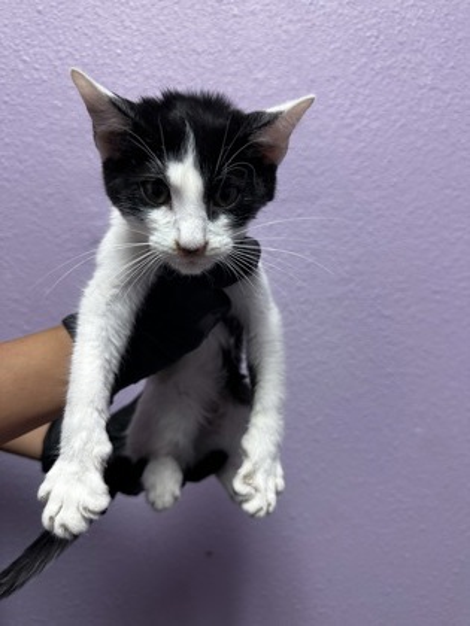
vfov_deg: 71.6
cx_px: 235
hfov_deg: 56.8
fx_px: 434
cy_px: 313
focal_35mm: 24
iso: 200
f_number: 1.78
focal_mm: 6.86
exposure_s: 1/60
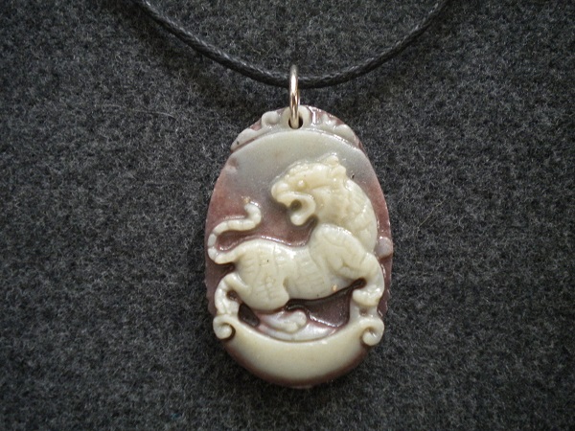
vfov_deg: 35.1
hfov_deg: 45.8
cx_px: 288
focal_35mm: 41
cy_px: 216
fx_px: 681
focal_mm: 7.4
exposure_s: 1/56.7
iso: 342
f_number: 3.5
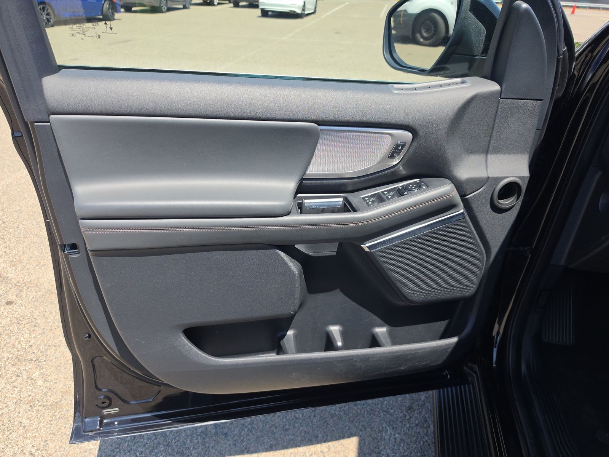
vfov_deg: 58.9
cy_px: 228
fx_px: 405
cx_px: 304
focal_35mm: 23
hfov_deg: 73.9
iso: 63
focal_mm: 6.5
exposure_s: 1/2246
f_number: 1.4
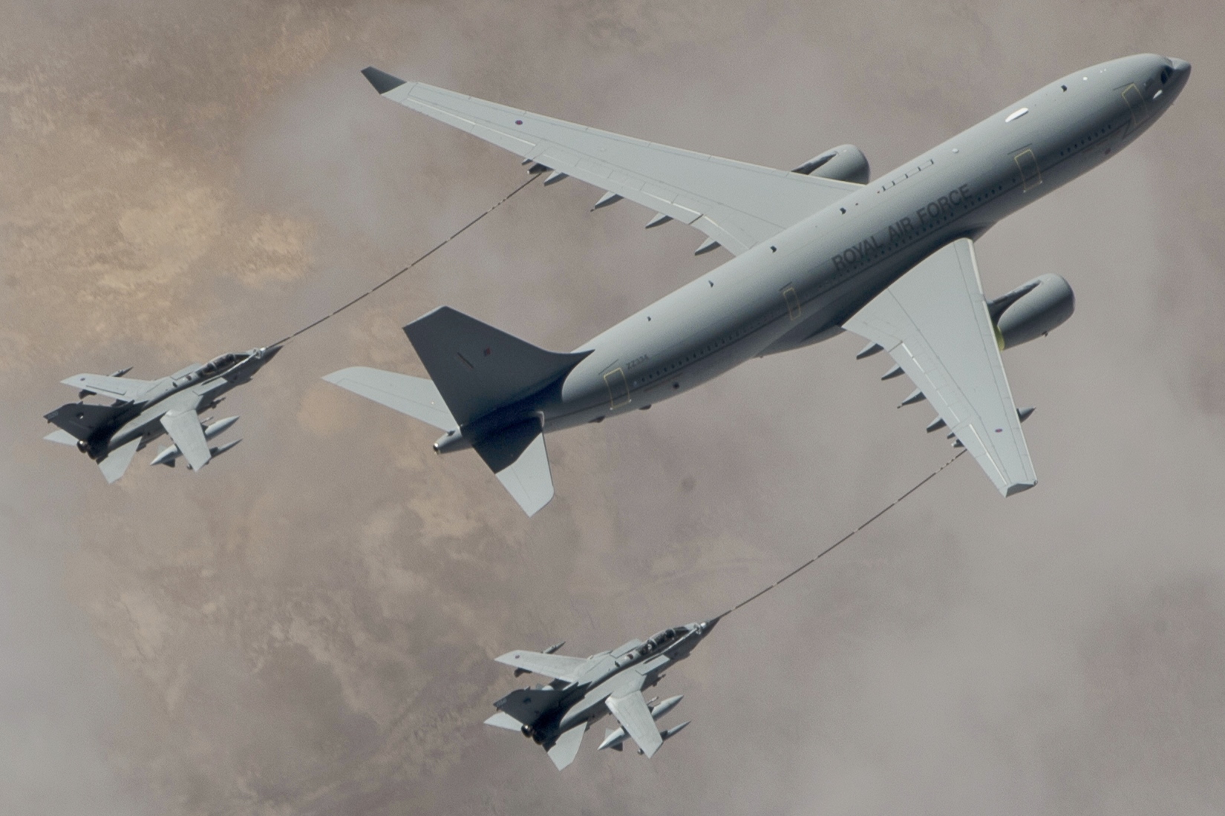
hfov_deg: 10.3
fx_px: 6805
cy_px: 408
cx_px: 612
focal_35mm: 200
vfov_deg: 6.9
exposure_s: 1/200
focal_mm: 200
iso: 100
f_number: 18
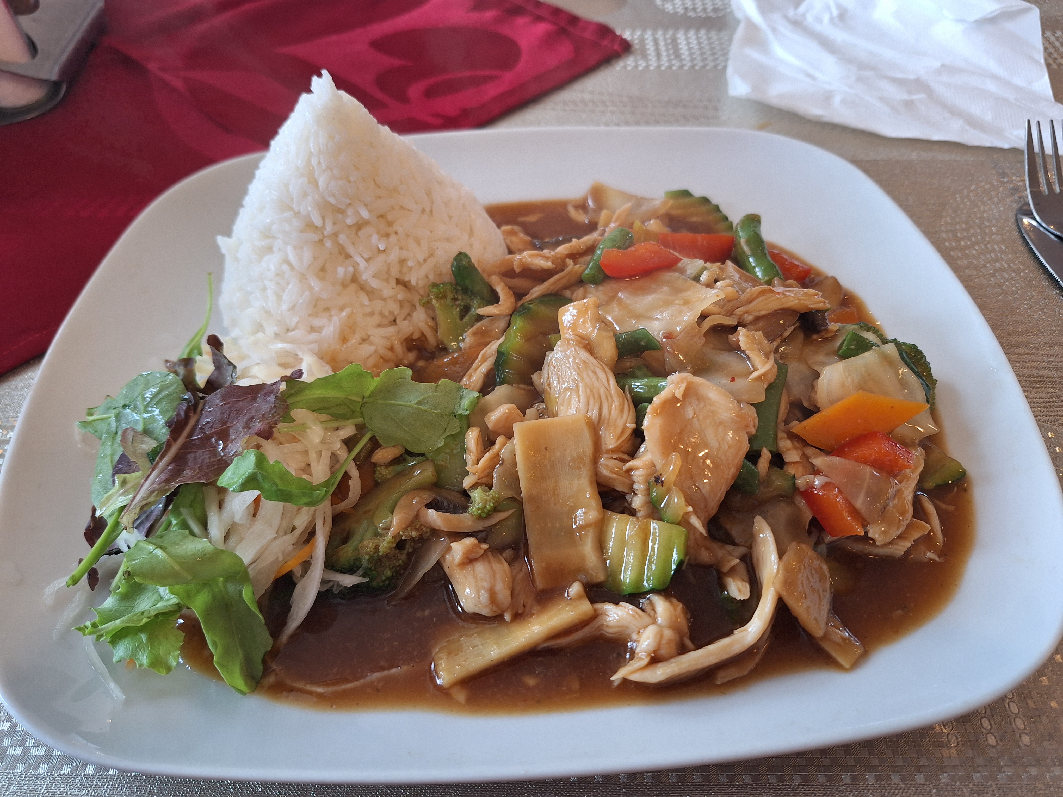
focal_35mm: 23
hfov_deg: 73.9
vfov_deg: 58.9
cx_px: 532
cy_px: 398
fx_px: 706
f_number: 1.8
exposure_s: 1/50
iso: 200
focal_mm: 5.54
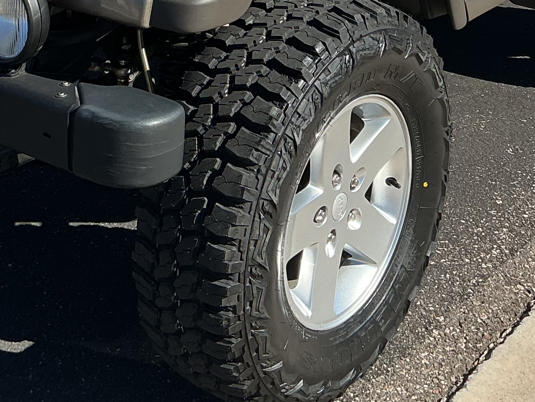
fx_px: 1329
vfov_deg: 16.2
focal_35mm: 86
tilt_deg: -12.8
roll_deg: +0.3
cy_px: -138
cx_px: 258
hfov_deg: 22.8
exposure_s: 1/1451
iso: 25
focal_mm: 3
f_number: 1.8
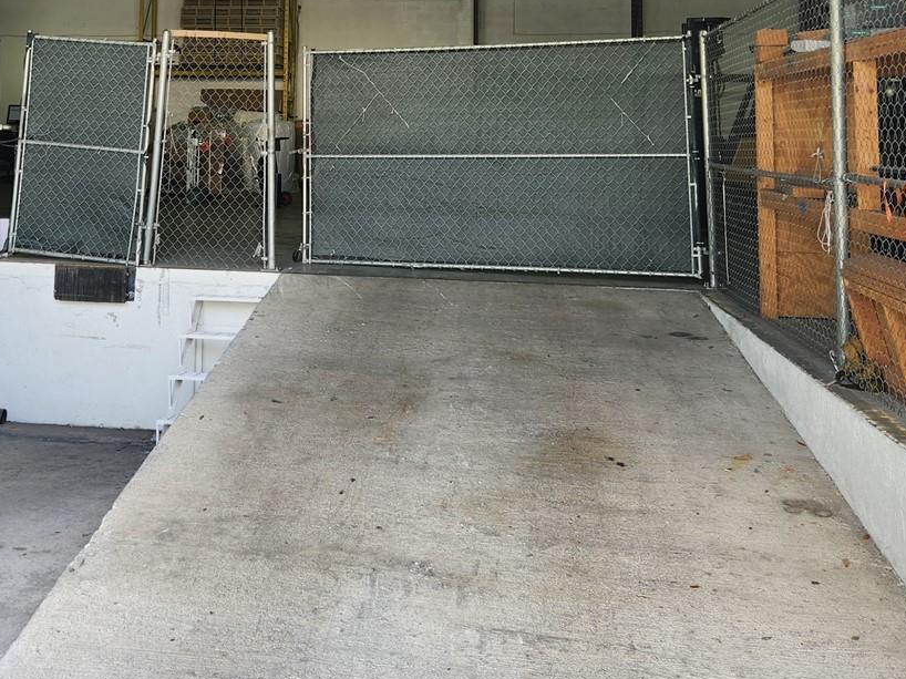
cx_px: 284
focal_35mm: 45
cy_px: 20
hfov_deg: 41.4
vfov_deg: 30.2
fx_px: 1177
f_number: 1.8
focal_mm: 5.4
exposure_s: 1/180
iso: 20
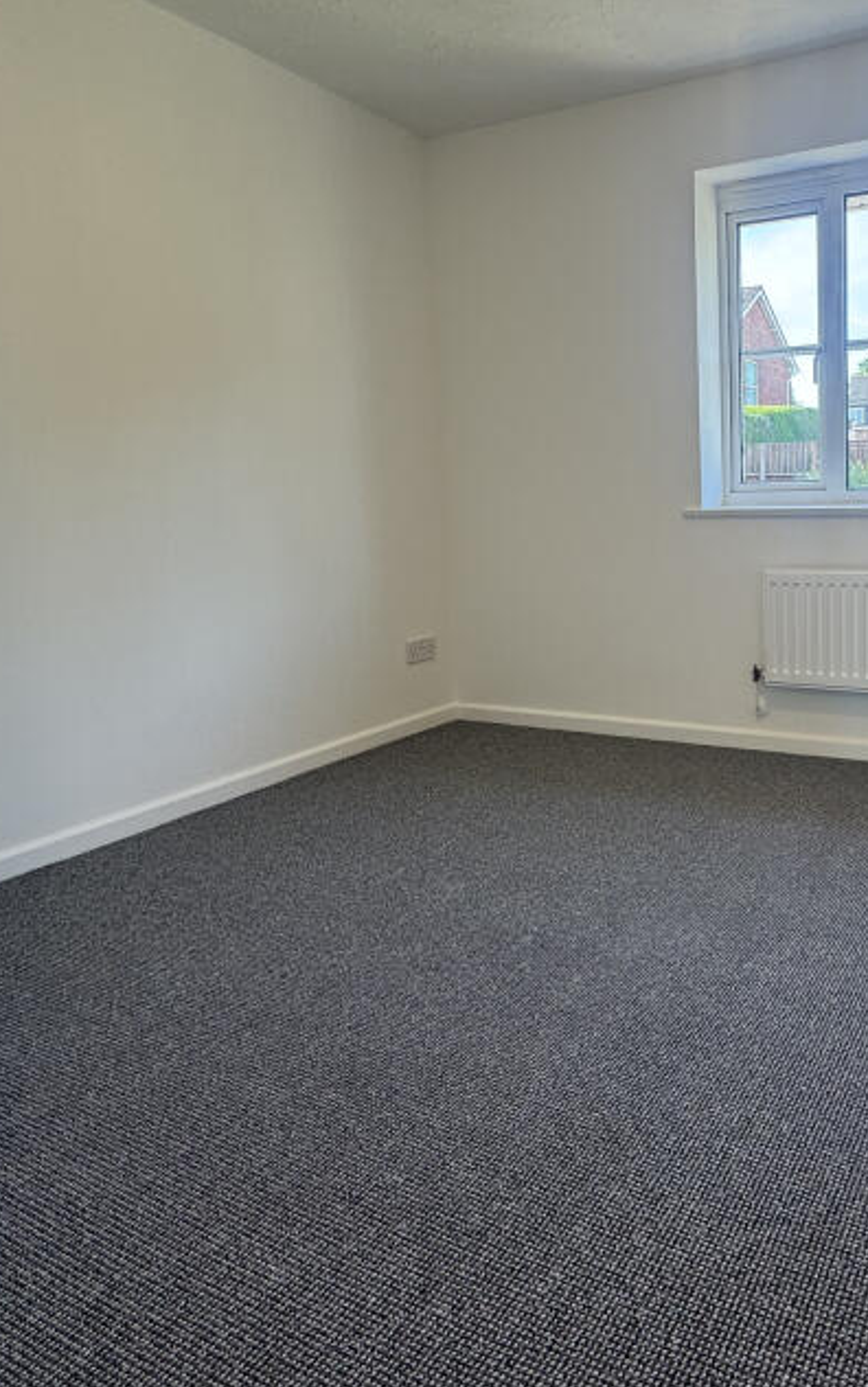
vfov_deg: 74.2
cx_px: 721
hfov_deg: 47.7
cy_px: 574
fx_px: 908
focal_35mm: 24
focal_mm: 2.22
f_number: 2.2
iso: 50
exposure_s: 1/100
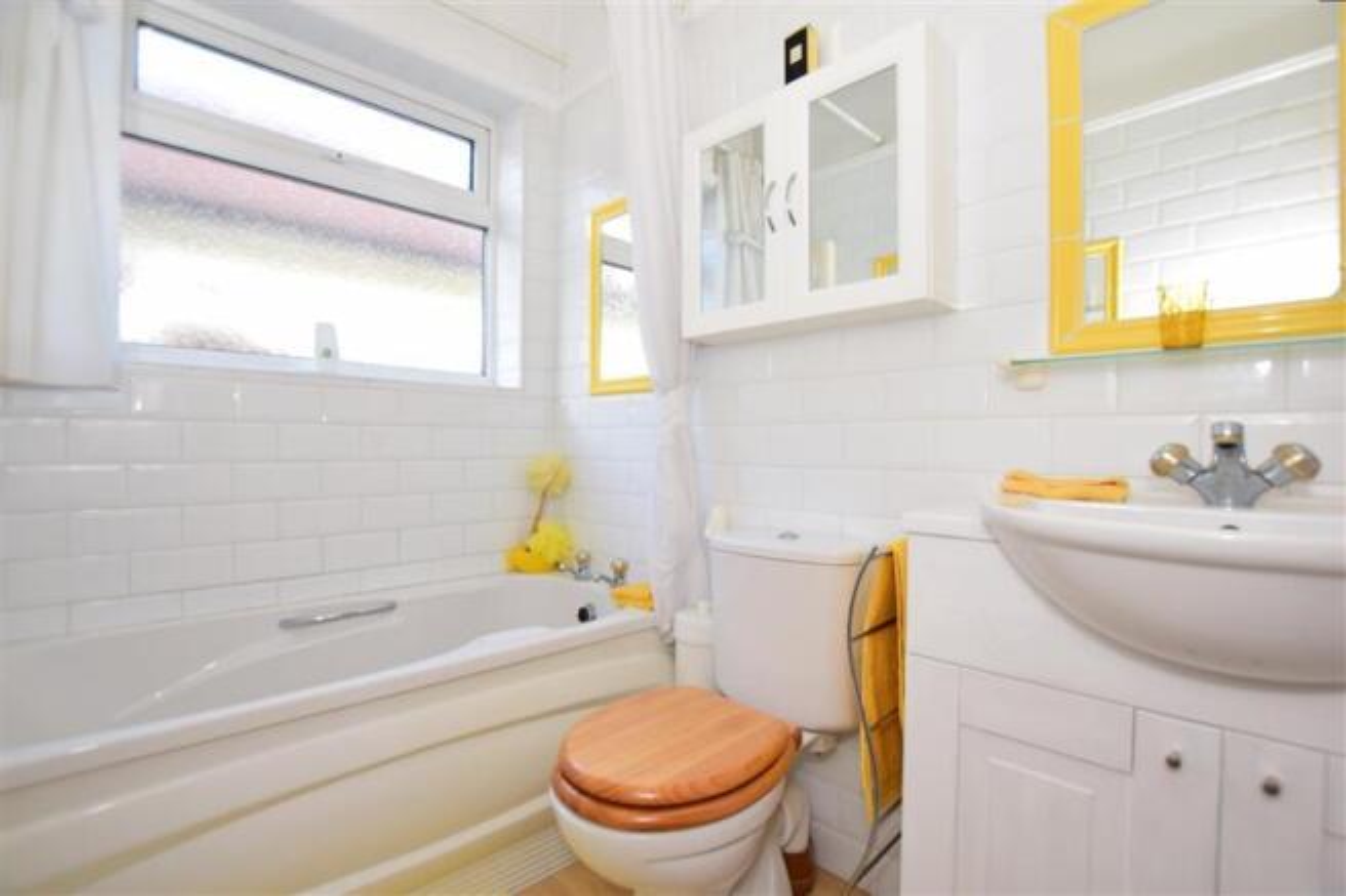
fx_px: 561
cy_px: 448
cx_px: 673
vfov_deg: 77.3
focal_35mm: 15
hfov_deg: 100.4
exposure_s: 1/50
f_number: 5
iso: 200
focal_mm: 10
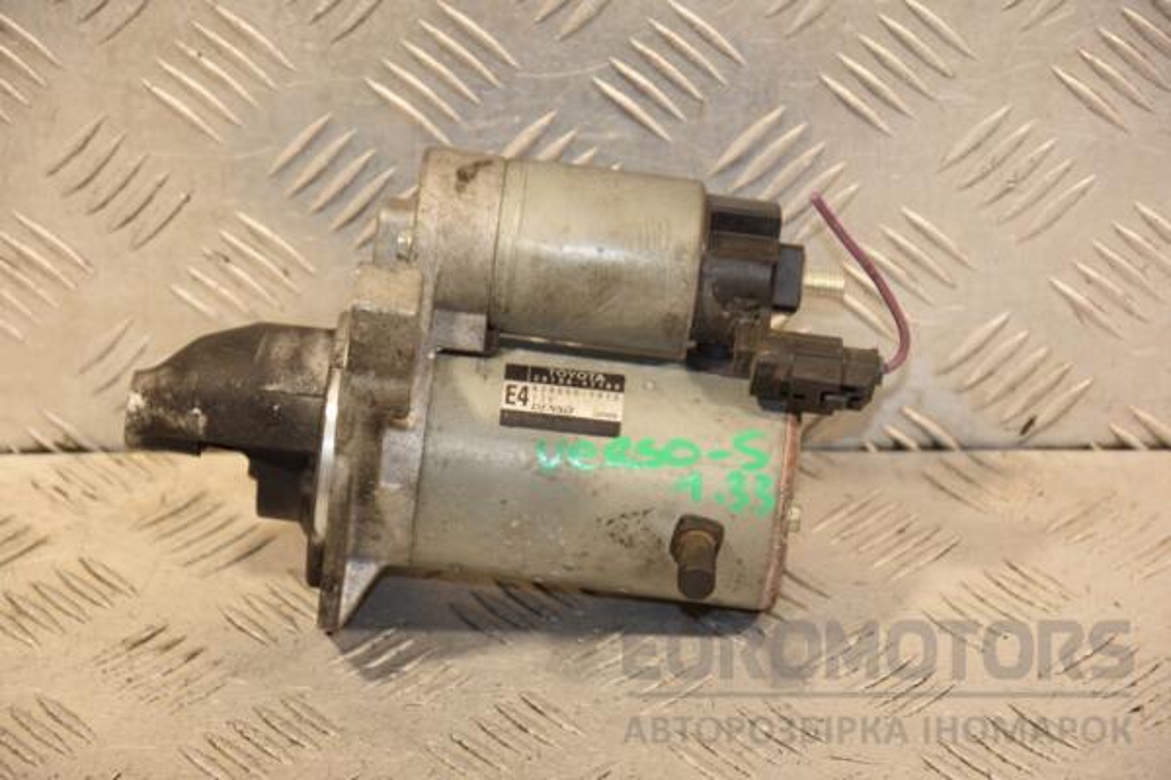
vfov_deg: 10.2
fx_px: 4391
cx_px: 586
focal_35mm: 135
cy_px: 390
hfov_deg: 15.2
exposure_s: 1/160
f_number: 5.6
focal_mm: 90
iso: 800
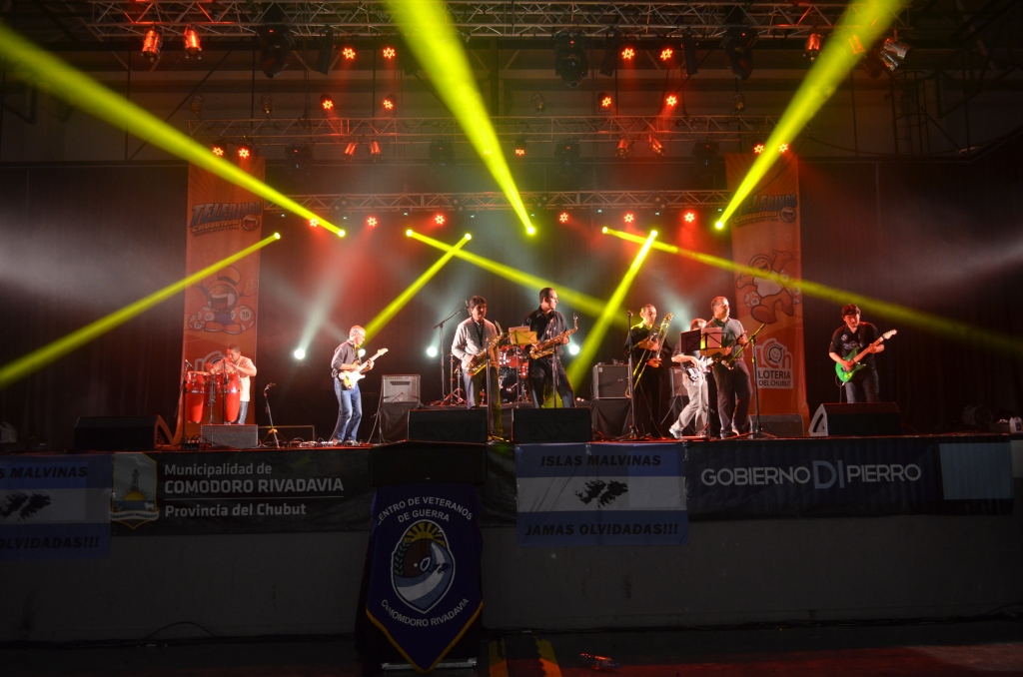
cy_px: 338
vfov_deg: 47.7
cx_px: 512
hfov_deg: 67.5
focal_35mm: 27
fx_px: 766
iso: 800
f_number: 3.5
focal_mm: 18
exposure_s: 1/50
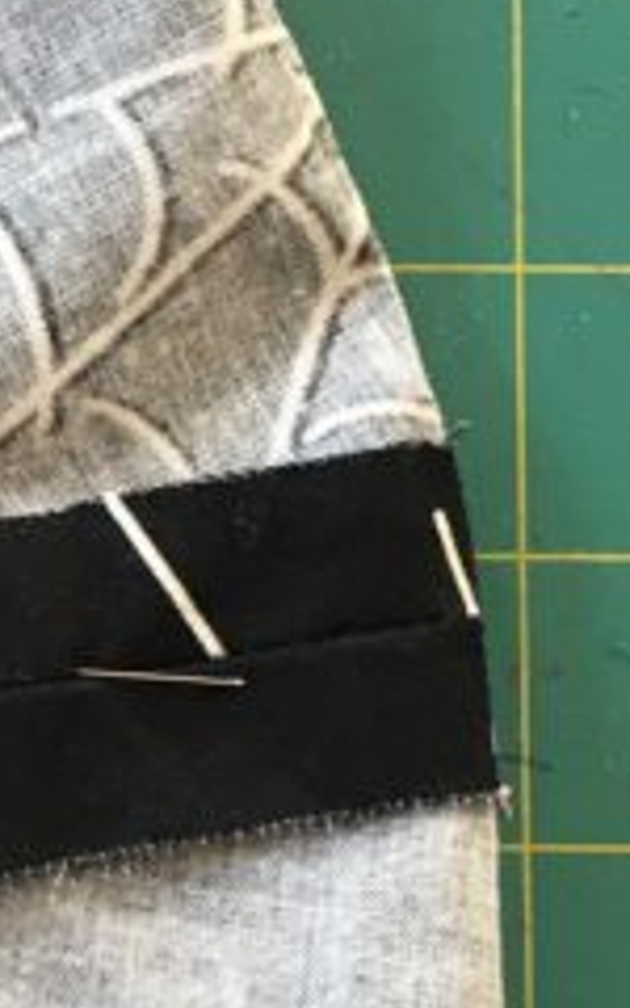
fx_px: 3599
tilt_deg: -85.1
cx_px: -617
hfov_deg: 9.4
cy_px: 609
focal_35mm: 131
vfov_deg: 15.9
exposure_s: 1/30
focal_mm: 4.15
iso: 50
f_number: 2.2
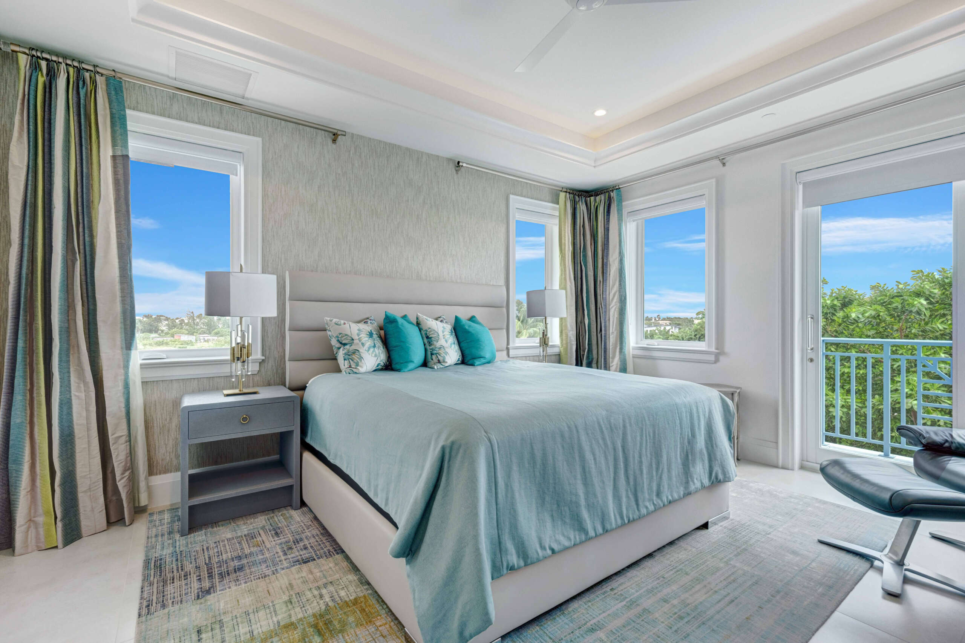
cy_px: 322
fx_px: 429
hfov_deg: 96.7
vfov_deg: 73.7
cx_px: 482
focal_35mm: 16
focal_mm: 10.4
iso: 400
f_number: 8
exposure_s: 1/50
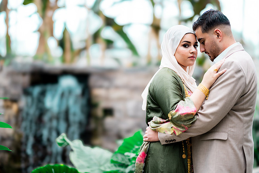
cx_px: 130
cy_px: 86
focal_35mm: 85
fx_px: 612
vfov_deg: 16.1
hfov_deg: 23.9
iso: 100
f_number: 1.4
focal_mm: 85
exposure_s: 1/400
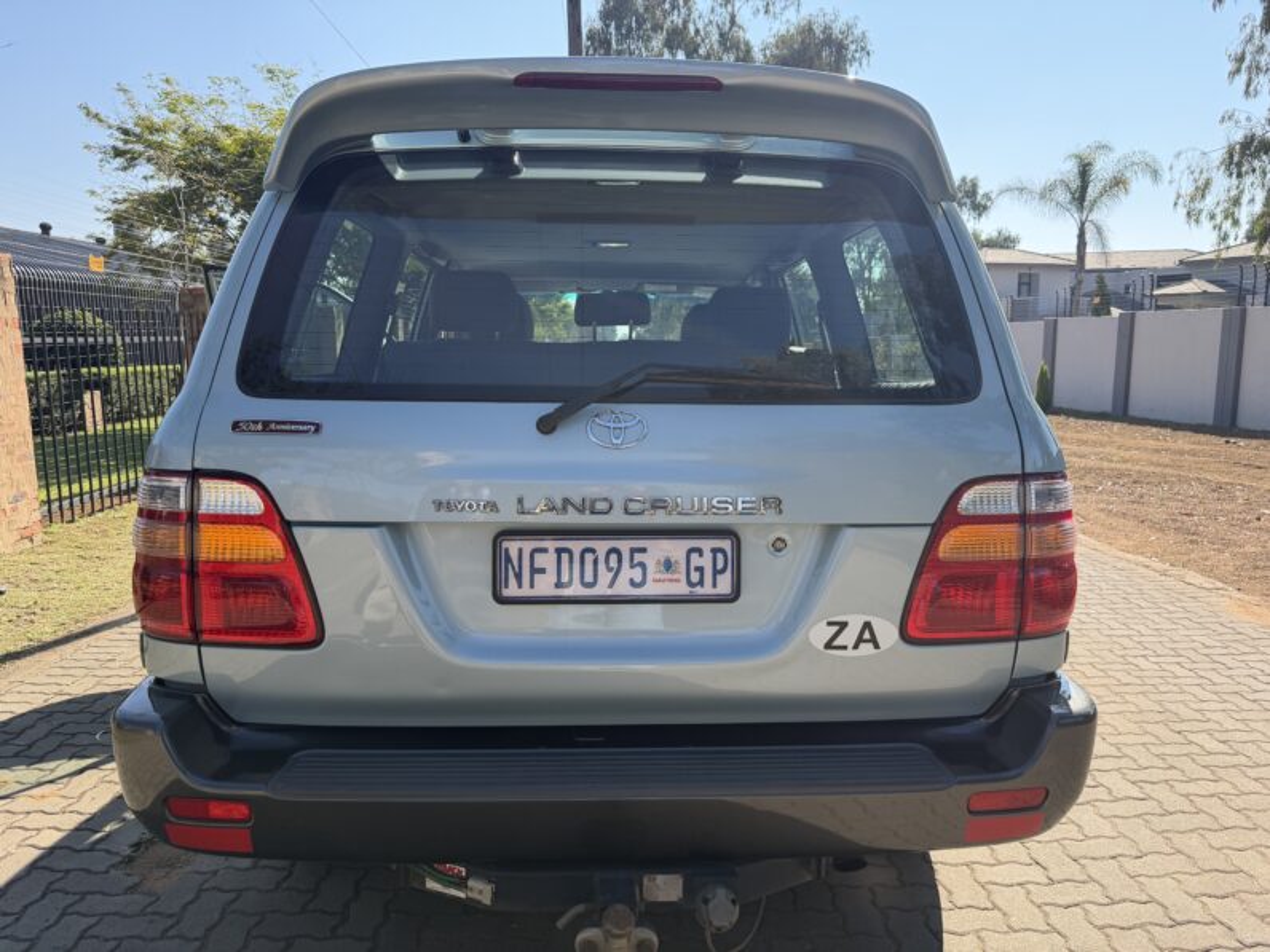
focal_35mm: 24
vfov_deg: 56.8
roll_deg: +0.6
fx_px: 881
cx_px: 635
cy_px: 476
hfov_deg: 71.6
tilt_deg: -7.9
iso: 100
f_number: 1.78
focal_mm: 6.76
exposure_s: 1/2169
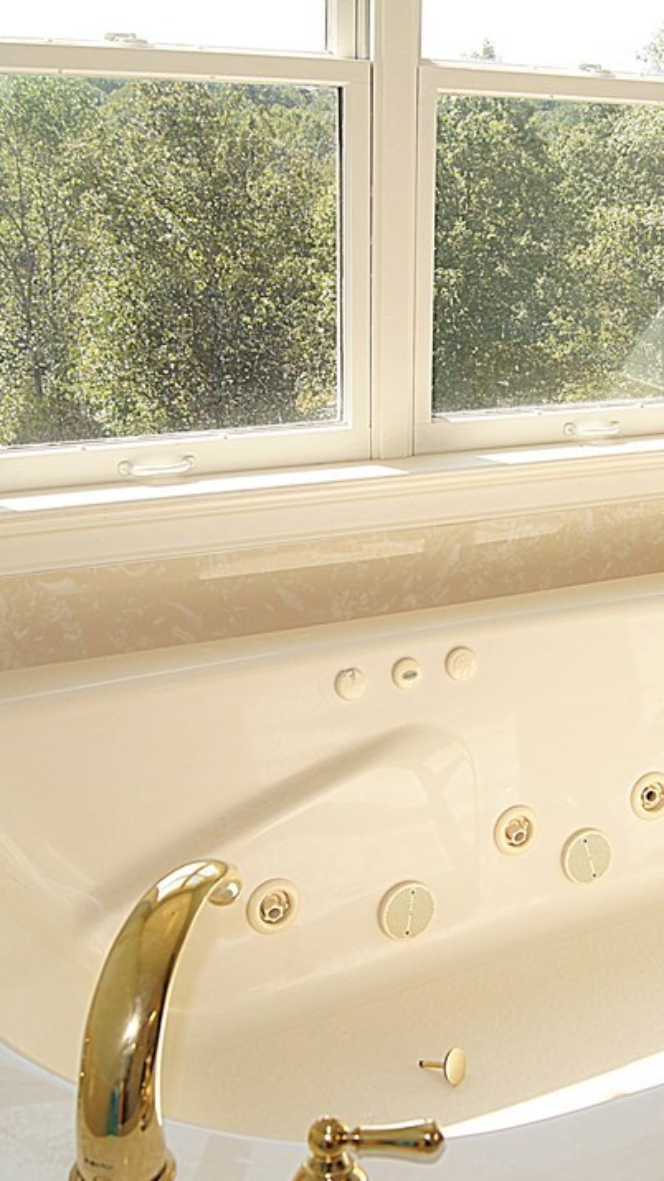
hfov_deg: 26.9
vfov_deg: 47.4
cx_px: 572
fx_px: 1346
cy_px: 590
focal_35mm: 43
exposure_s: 1/160
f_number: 5
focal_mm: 18
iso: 100
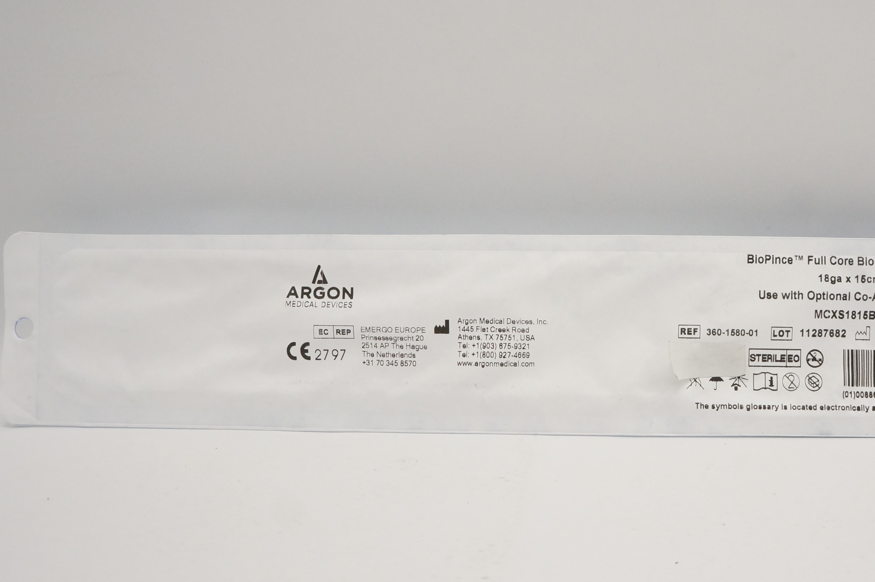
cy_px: 336
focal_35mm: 43
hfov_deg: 44.6
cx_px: 600
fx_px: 1044
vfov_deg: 31.1
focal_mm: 18
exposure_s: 1/200
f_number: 7.1
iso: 800
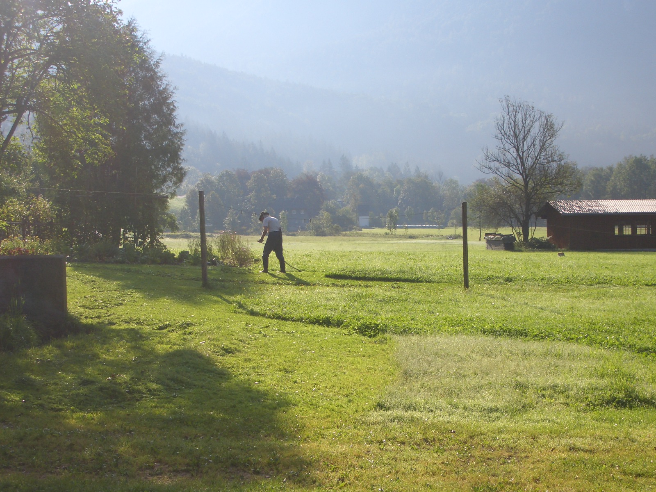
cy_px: 246
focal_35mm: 62
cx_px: 328
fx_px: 1175
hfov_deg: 31.2
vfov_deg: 23.7
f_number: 5.6
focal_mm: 10.2
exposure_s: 1/200
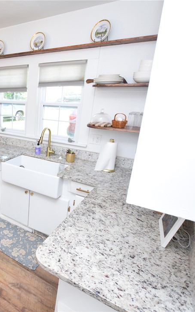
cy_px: 156
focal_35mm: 23
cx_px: -8
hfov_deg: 43.7
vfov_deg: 77.2
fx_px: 196
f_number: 4
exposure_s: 1/60
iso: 450
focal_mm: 10
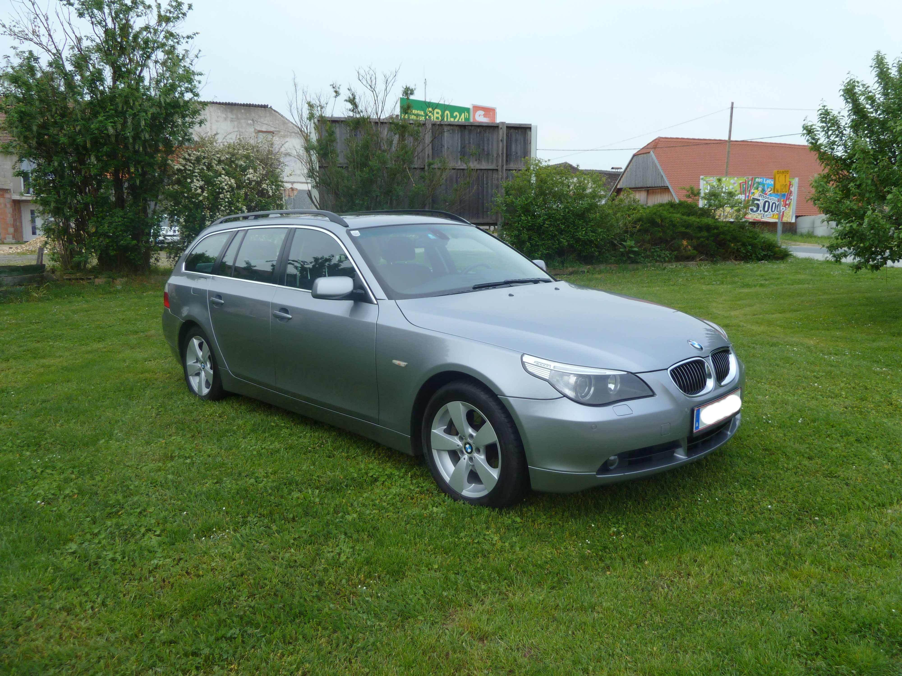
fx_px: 651
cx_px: 451
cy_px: 338
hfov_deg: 69.4
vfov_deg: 54.9
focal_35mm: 25
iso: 80
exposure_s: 1/40
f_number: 3.3
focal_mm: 4.1
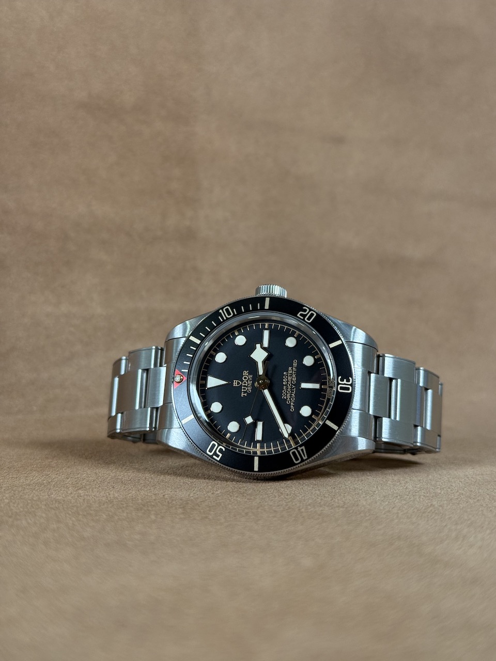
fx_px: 917
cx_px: 248
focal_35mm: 48
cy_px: 330
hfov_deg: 30.3
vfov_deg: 39.7
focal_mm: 6.76
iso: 125
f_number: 1.78
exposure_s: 1/120
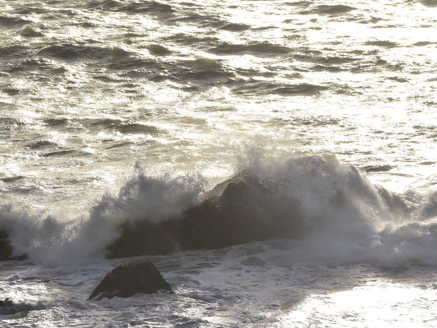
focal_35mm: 286
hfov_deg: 6.9
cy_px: 179
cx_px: 256
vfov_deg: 5.2
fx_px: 3606
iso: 1000
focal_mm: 135
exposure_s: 1/2500
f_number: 13
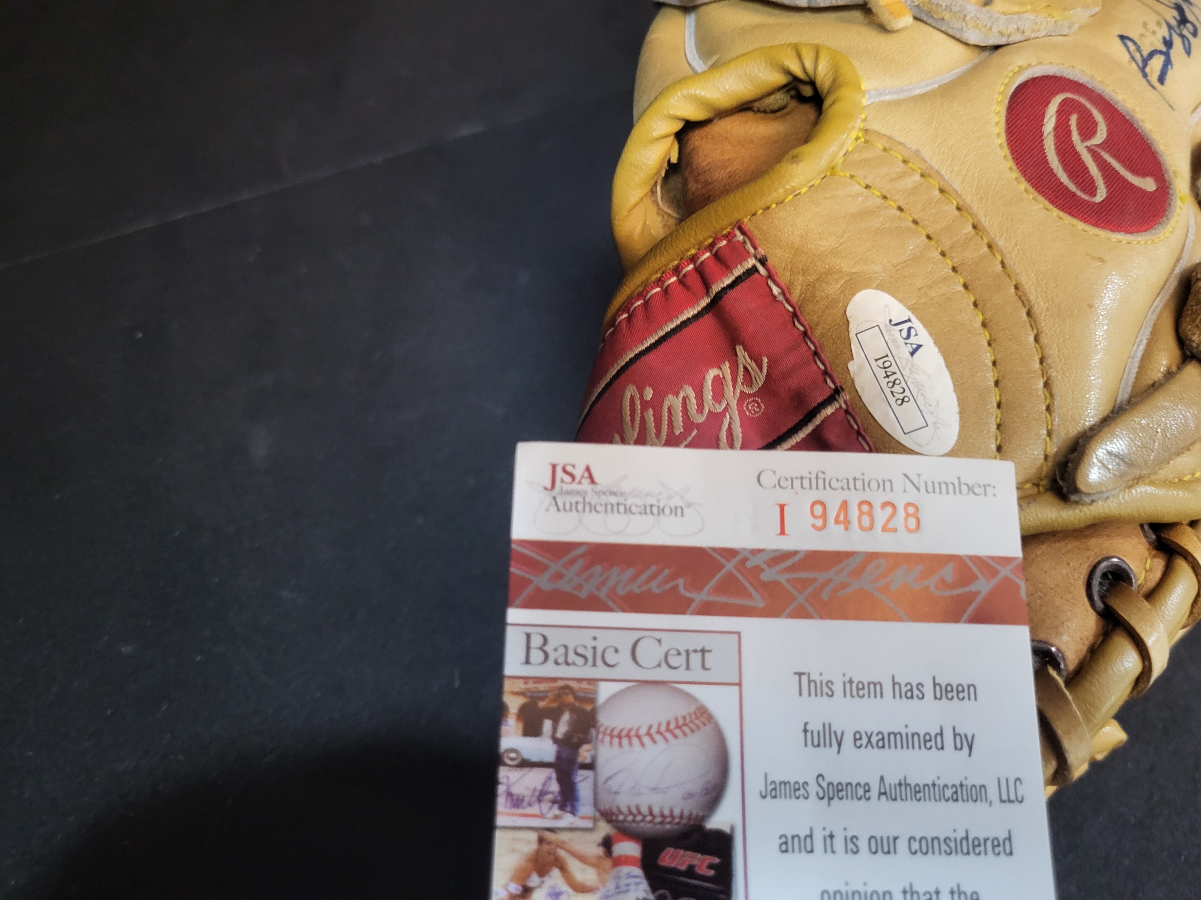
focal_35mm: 26
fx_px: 902
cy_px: 450
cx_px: 600
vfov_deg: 53.1
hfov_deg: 67.3
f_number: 1.8
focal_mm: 5.4
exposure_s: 1/24
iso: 800
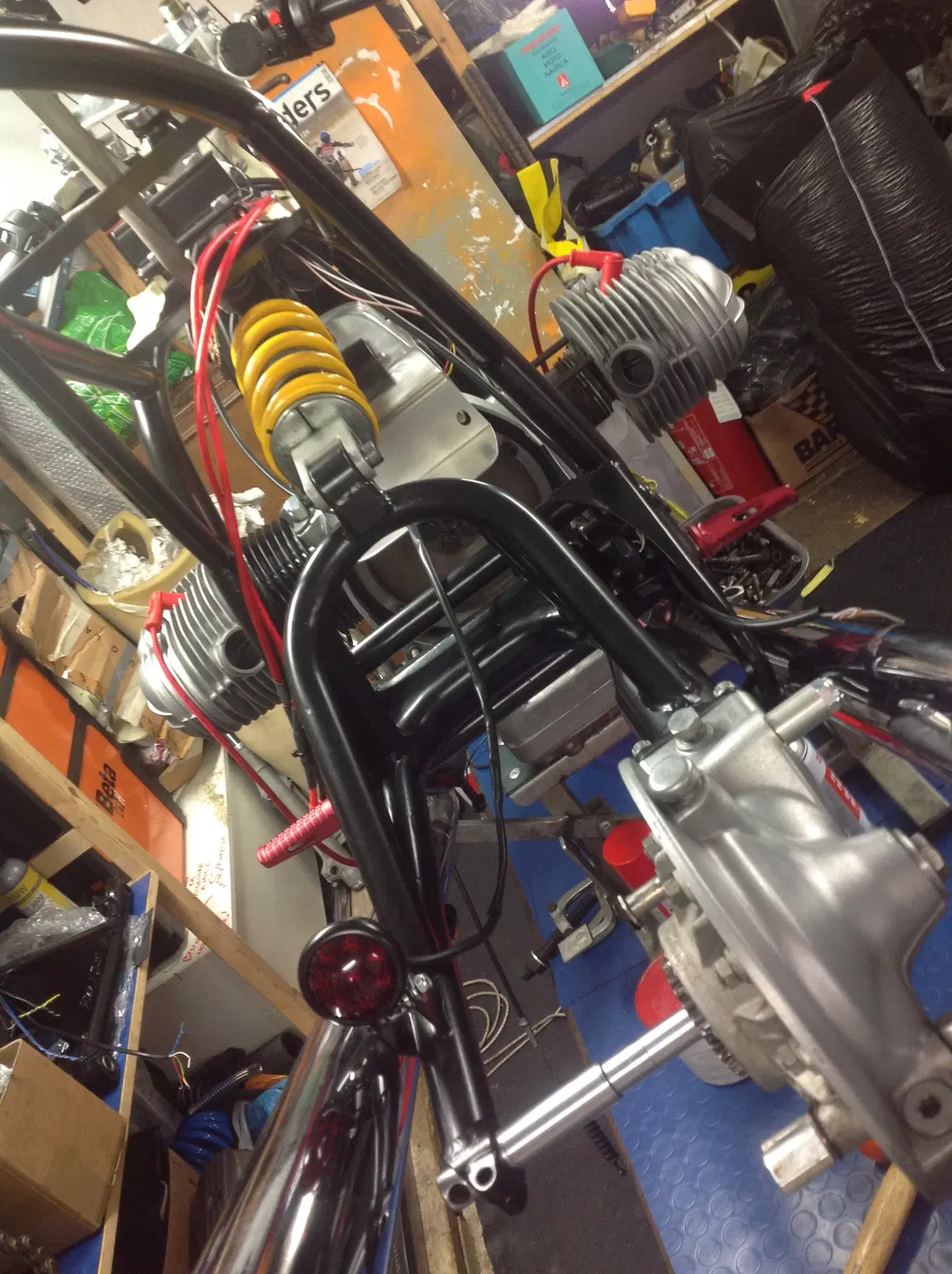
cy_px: 637
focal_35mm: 35
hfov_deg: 40.6
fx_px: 1286
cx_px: 476
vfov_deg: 52.7
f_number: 2.4
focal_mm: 4.28
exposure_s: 1/15
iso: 100
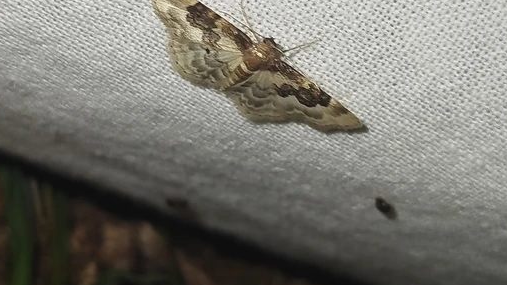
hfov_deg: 21.6
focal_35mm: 99
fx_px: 1331
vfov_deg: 12.2
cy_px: 76
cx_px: 229
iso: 80
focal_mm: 5.31
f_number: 1.7
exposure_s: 1/50
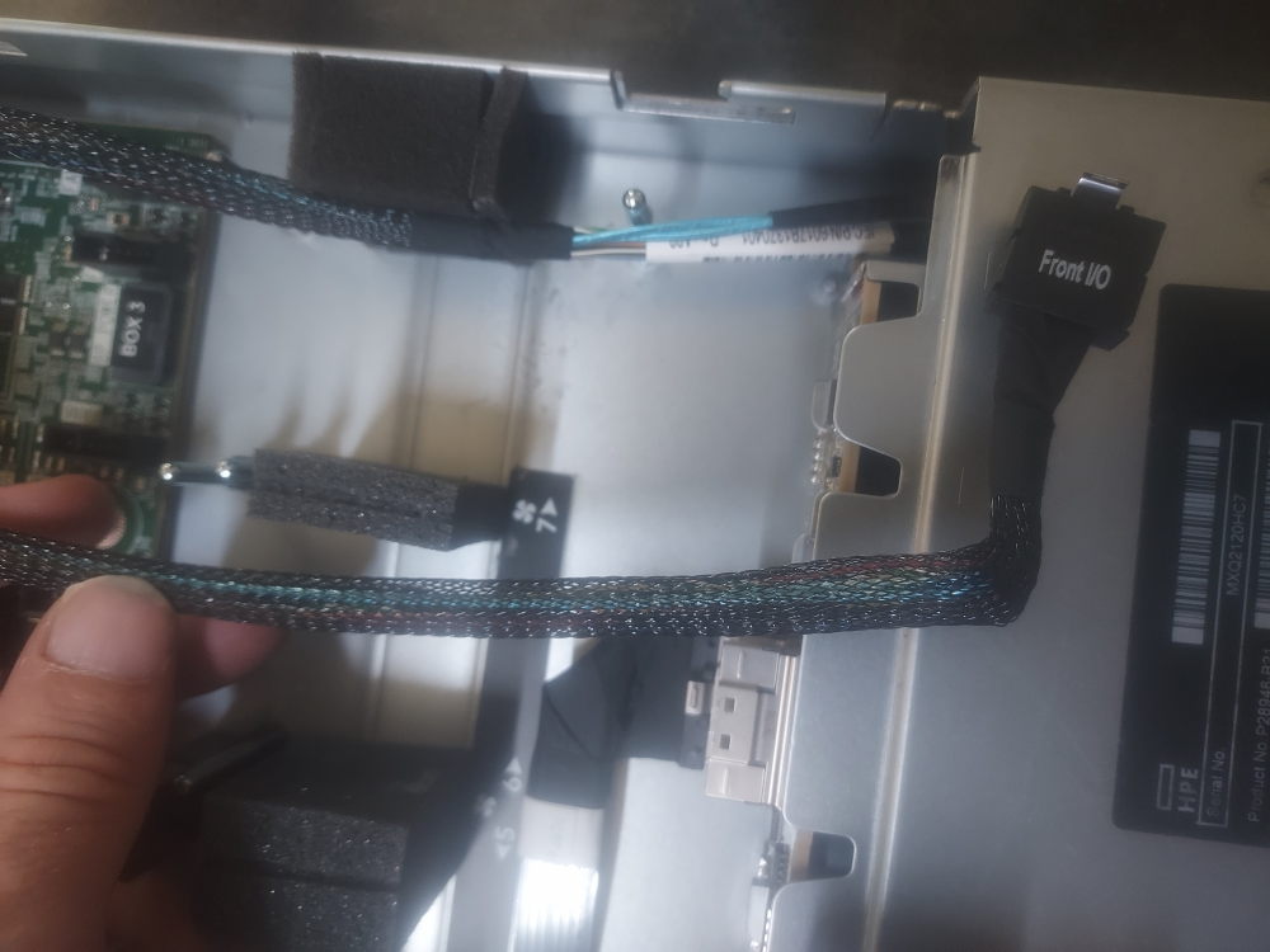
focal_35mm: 24
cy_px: 476
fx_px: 881
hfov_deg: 71.6
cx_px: 635
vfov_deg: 56.8
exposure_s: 1/40
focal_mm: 4.6
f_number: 1.8
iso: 320
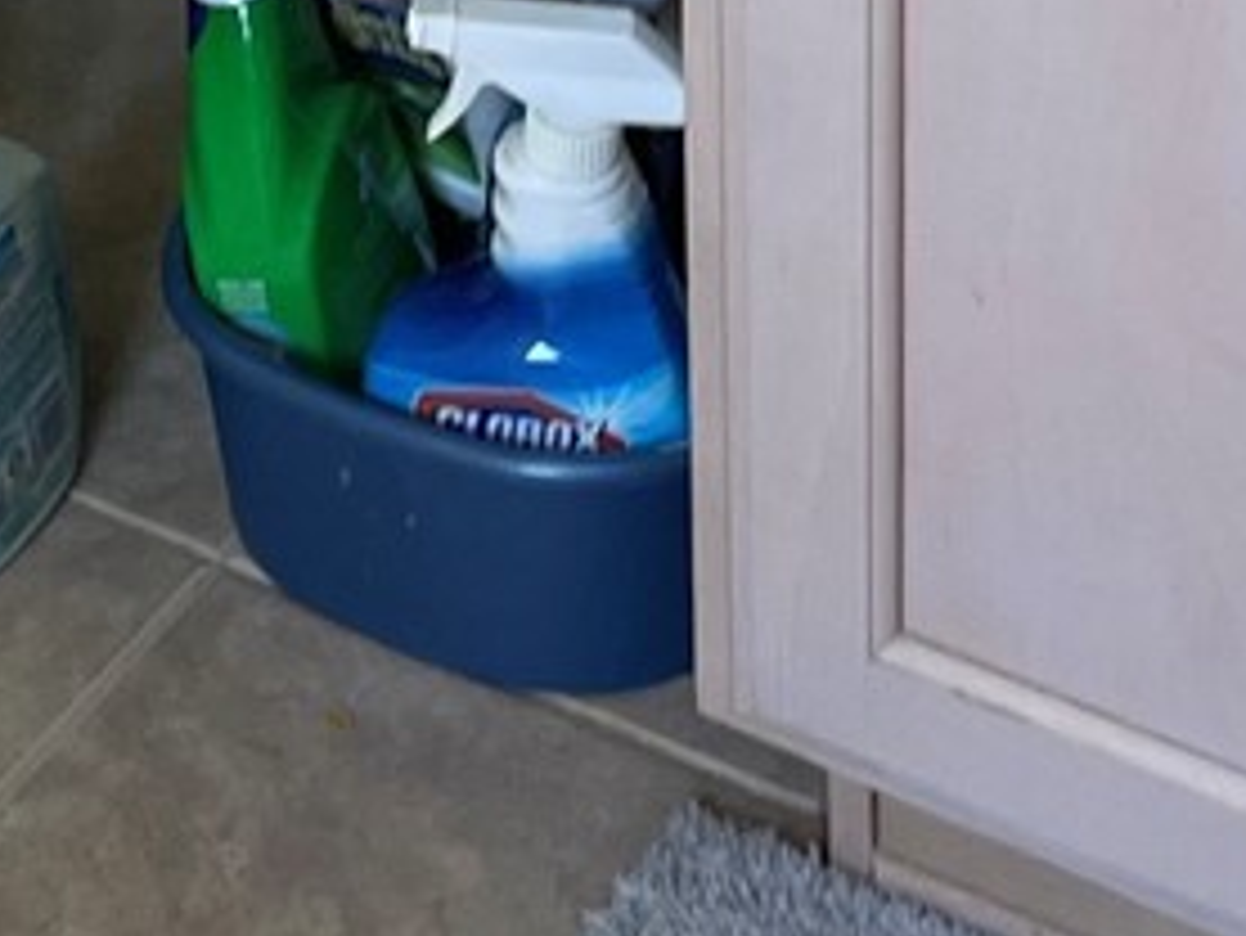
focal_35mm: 150
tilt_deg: -29.7
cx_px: 216
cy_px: -531
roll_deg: +2.9
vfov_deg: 9.6
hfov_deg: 13.1
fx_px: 5402
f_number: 1.6
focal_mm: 4.2
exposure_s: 1/60
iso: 80
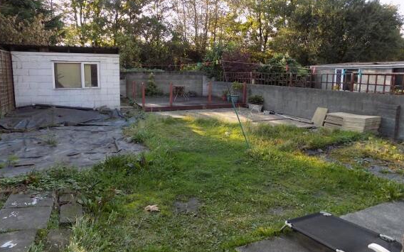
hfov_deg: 72.5
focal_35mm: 25
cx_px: 197
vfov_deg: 49.2
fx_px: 275
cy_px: 111
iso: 80
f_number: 3.1
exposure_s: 1/100
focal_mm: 4
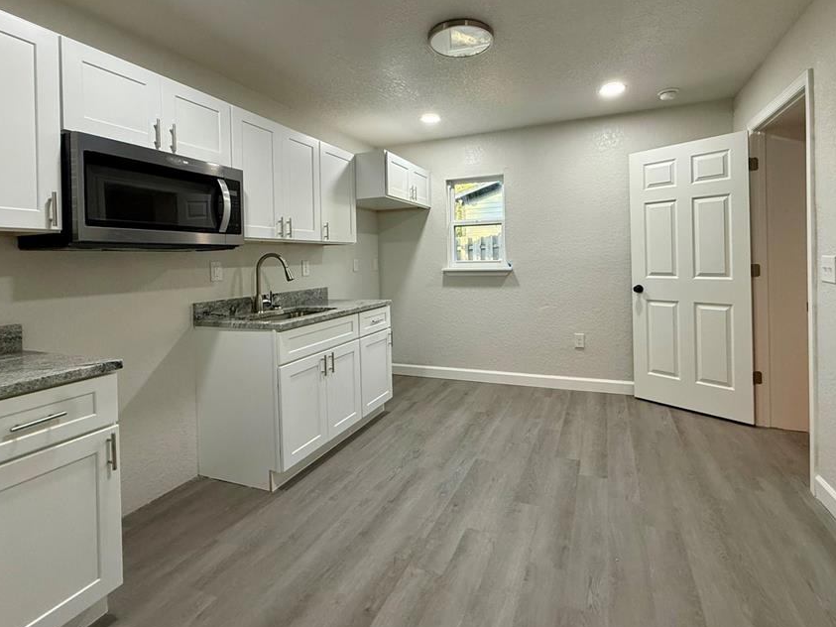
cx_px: 449
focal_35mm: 17
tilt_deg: +0.5
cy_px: 260
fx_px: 411
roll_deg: +1.7
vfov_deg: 74.1
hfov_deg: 90.9
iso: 200
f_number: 2.2
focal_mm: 2.22
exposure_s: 1/120
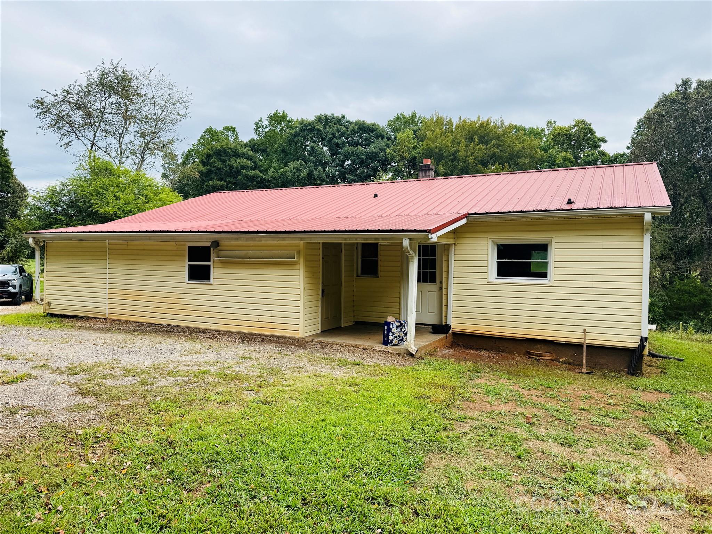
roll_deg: -1.3
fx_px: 494
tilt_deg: -0.4
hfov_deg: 71.6
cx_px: 356
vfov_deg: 56.8
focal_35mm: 24
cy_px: 267
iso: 80
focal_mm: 6.76
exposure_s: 1/1522
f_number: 1.78
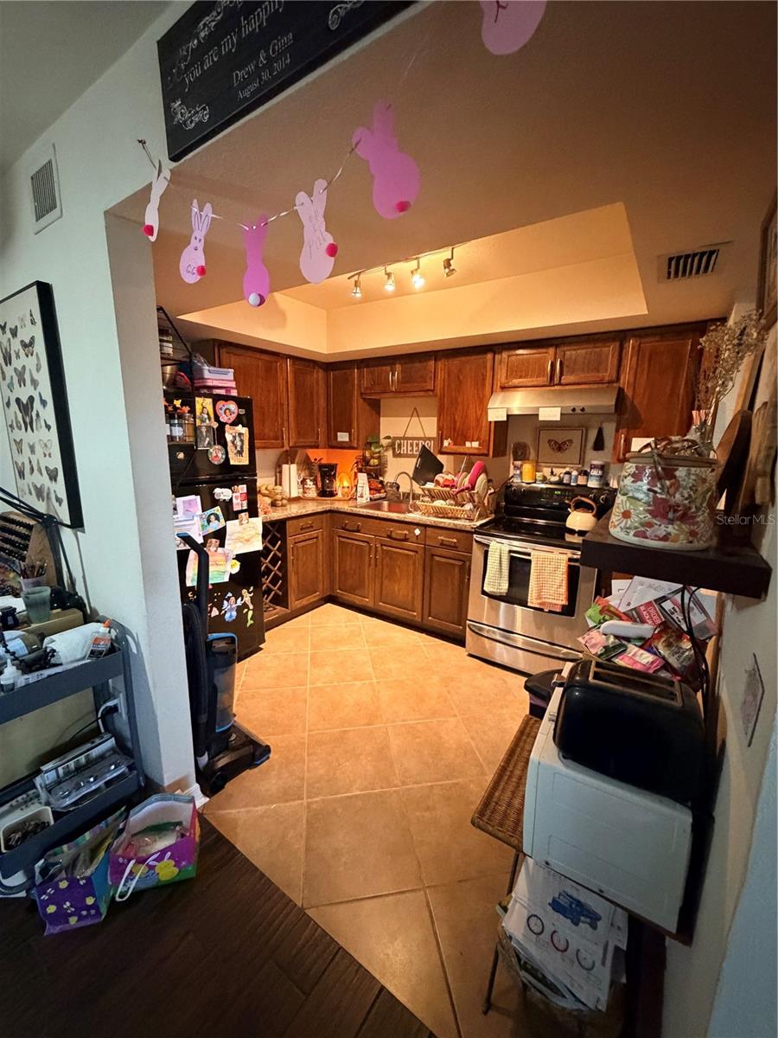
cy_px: 519
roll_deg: -0.6
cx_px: 389
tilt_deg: -11.6
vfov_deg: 102.1
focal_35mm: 14
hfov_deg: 85.7
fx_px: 420
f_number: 2.2
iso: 1250
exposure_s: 1/40
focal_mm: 2.22
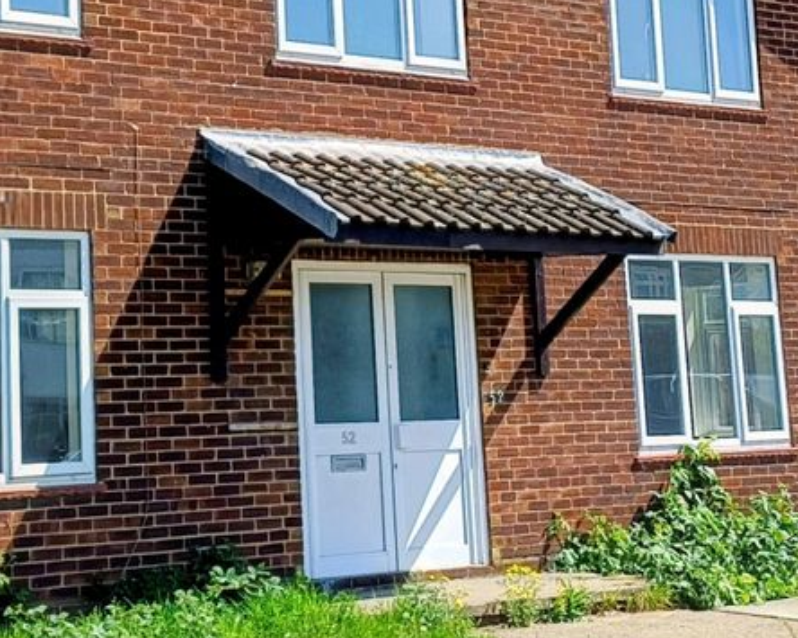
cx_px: 244
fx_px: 1440
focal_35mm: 61
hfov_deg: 30.7
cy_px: 111
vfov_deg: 24.5
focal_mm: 4.65
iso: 50
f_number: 1.8
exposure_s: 1/962
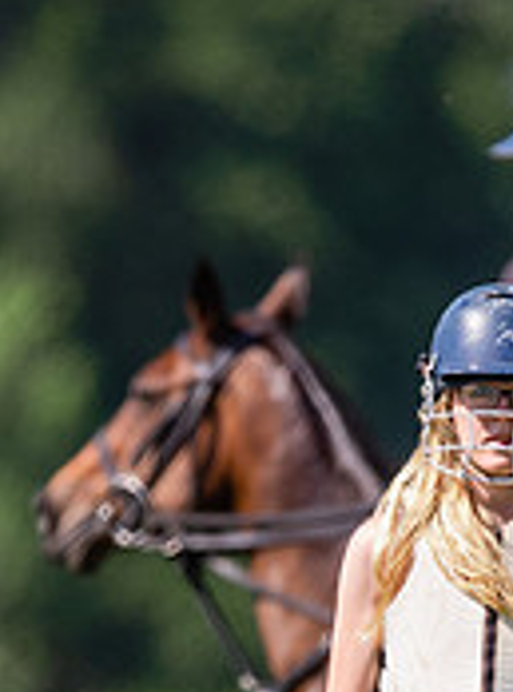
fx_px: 42083
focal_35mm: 2114
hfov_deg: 0.7
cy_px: 746
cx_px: 489
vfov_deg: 0.9
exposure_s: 1/2500
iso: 400
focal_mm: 500
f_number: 4
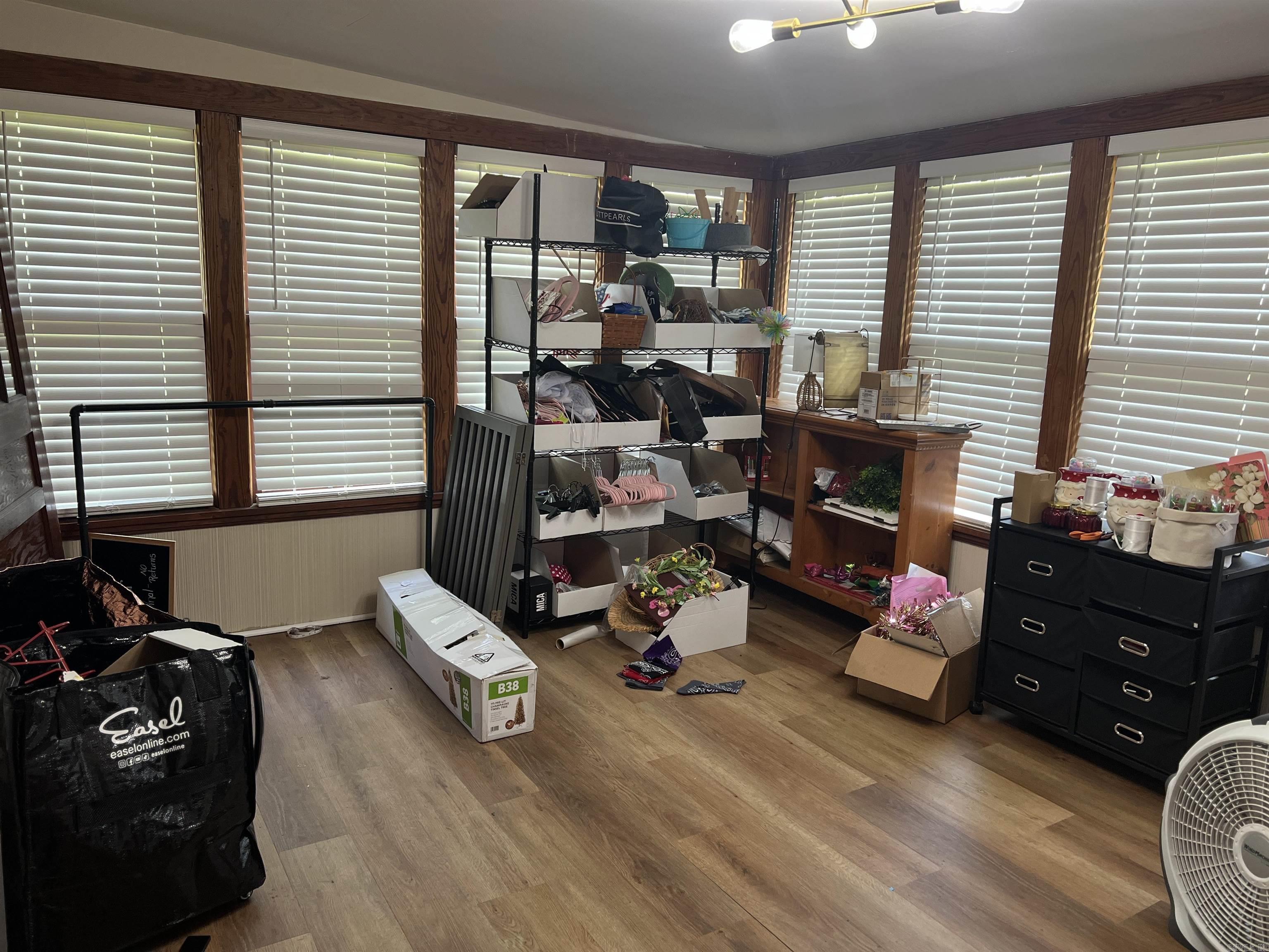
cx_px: 634
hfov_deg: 67.3
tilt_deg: -11.0
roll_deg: -2.8
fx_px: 953
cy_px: 476
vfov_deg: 53.1
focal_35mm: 26
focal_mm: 5.7
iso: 100
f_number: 1.5
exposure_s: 1/60
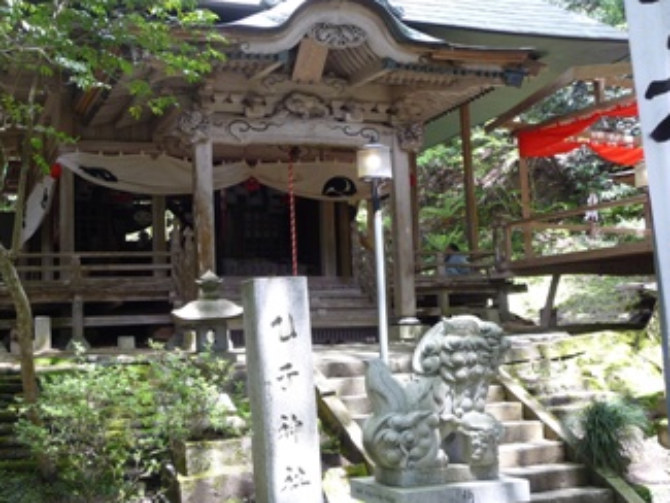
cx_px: 228
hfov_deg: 42.4
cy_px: 245
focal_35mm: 44
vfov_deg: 32.9
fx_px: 852
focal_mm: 4.7
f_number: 3.3
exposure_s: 1/40
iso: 100
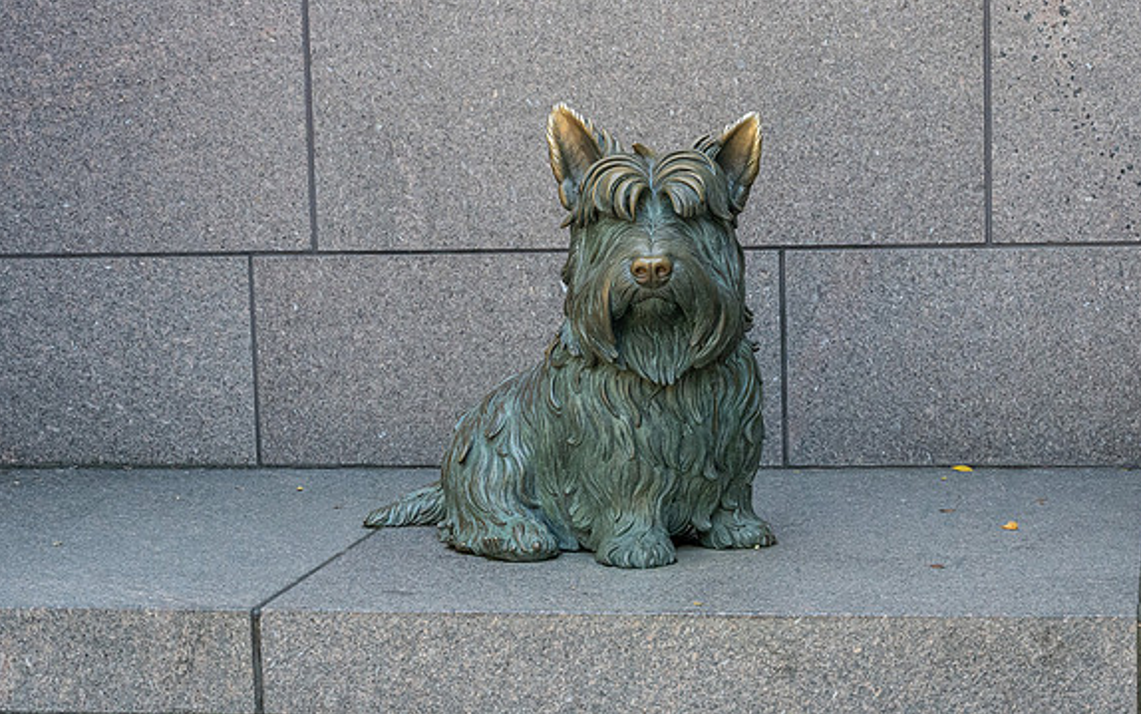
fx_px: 2986
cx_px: 669
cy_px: 487
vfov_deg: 13.6
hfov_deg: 21.6
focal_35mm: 96
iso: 3600
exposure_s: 1/200
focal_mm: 63
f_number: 10
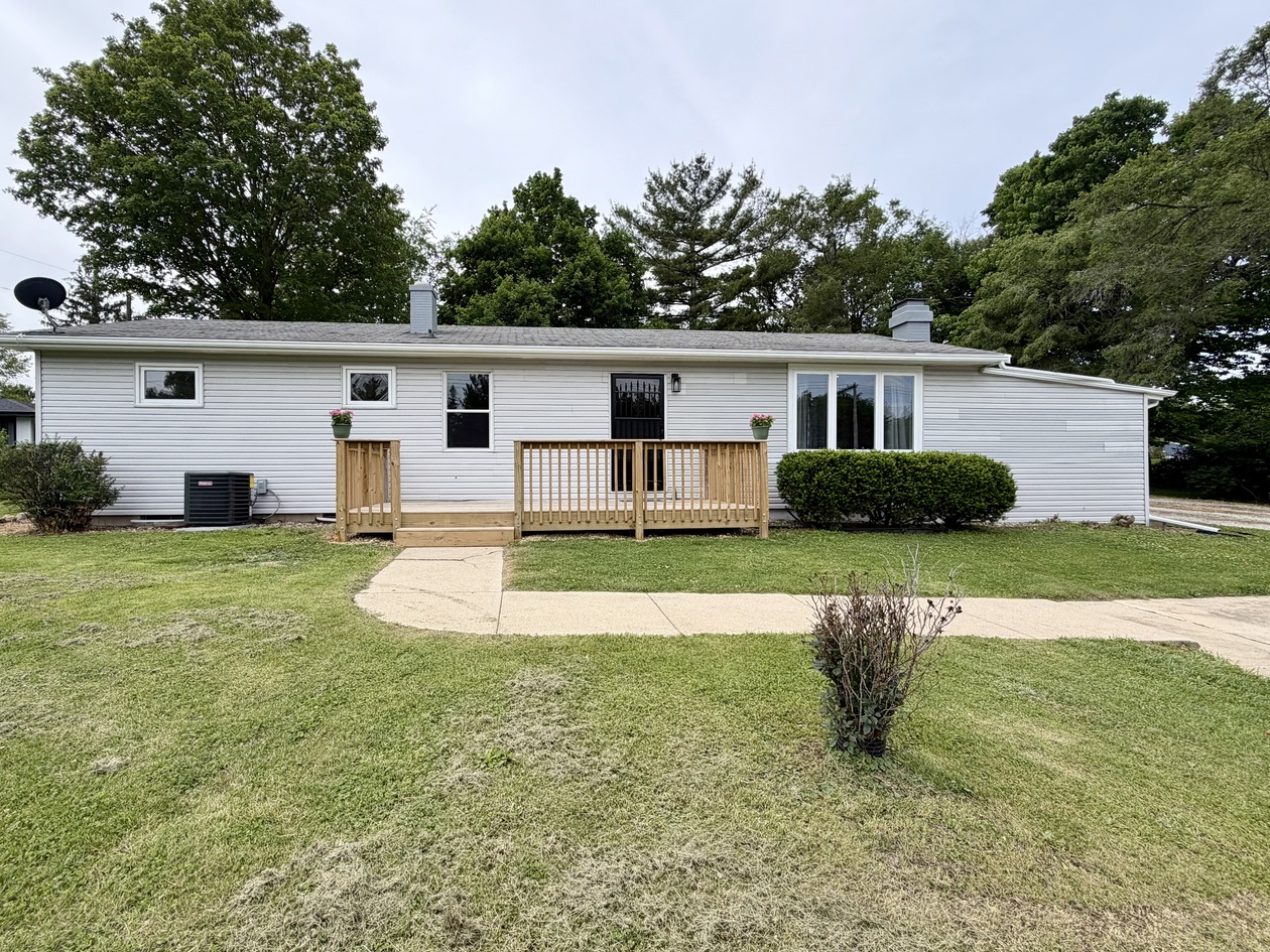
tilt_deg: -0.8
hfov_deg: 94.3
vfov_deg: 78.1
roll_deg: +0.5
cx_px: 583
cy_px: 479
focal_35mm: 16
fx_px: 587
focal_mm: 2.22
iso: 25
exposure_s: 1/770
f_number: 2.2
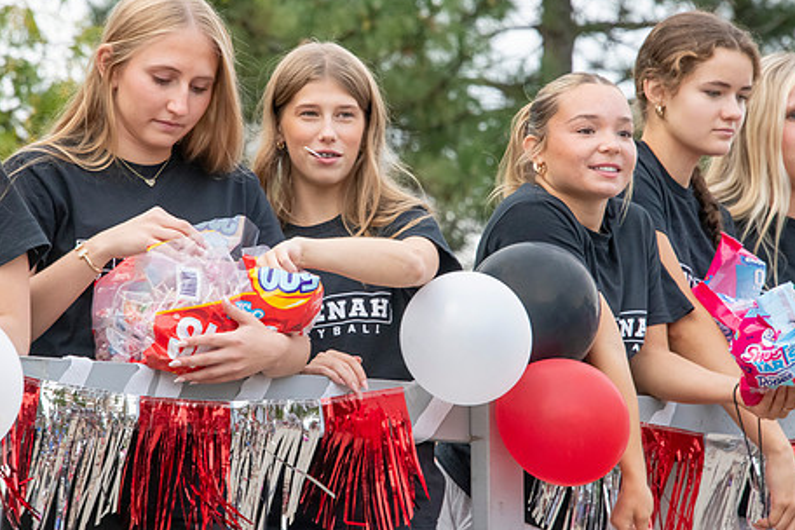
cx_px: 336
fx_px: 7022
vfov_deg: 4.3
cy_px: 228
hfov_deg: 6.5
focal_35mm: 318
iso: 3200
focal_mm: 250
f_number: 11
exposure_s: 1/250
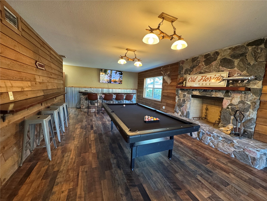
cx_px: 134
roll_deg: -2.9
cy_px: 100
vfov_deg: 85.7
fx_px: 108
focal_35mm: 14
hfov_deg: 102.1
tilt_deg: -7.7
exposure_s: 1/60
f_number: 2.2
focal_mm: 2.22
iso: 640
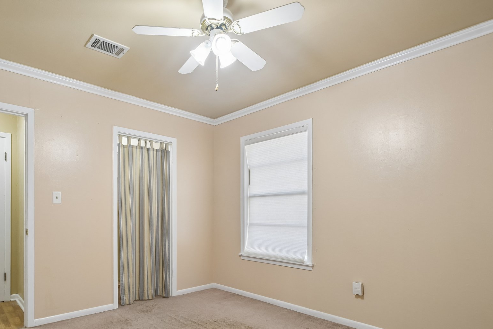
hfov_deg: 82.8
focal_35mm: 20
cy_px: 204
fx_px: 274
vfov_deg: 61.2
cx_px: 194
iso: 400
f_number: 8
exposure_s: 1/8
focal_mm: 10
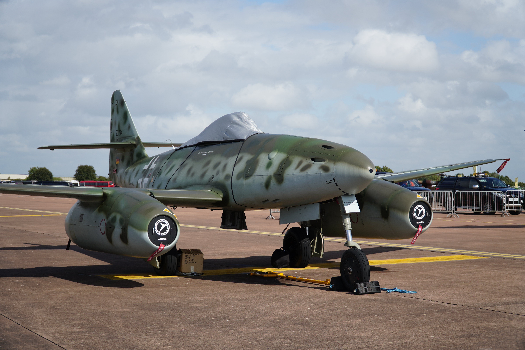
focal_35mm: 63
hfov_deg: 31.9
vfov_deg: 21.6
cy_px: 175
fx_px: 919
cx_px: 262
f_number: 4
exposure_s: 1/1250
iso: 100
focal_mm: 42
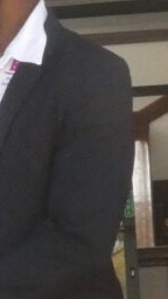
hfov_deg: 4.2
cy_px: 147
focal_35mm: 287
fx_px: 2273
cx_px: -161
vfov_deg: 7.5
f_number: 7.1
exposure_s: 1/250
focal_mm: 7.8
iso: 800
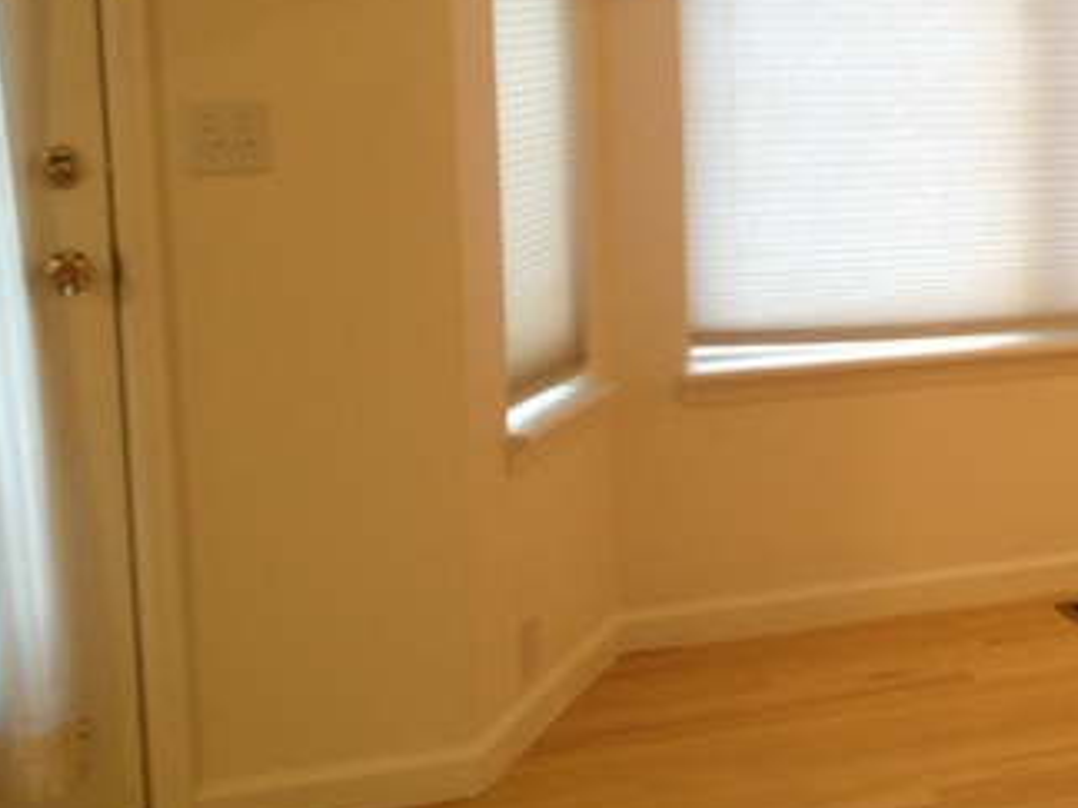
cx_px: 1046
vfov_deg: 20.4
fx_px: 2242
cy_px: 276
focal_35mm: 72
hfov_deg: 25.8
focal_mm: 4.28
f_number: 2.4
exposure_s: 1/20
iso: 100
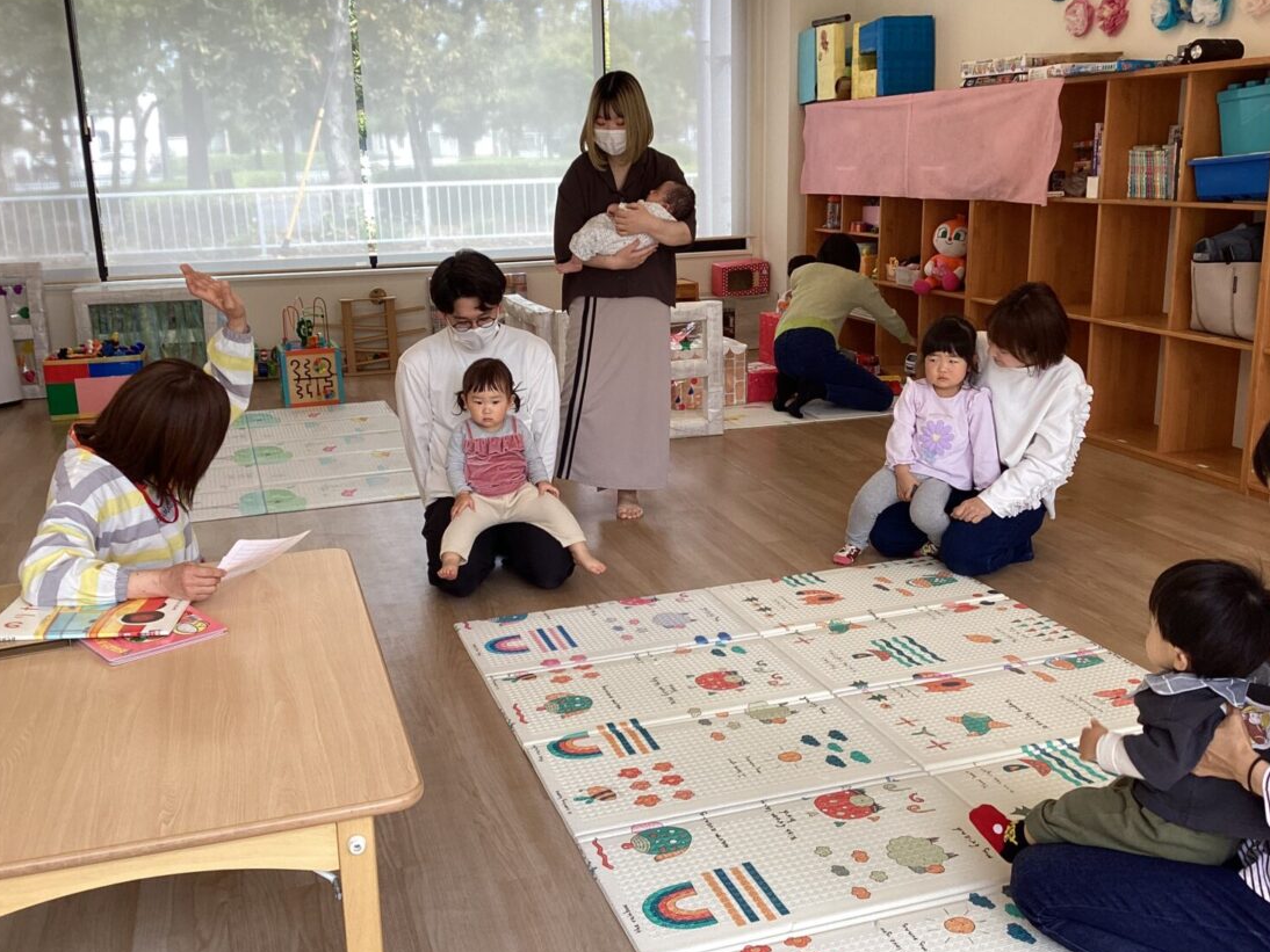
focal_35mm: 34
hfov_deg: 53.9
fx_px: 1248
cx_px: 611
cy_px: 468
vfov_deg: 41.8
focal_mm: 3.3
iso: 25
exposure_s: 1/120
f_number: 2.4
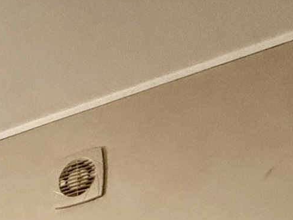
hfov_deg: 23.5
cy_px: 548
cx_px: -89
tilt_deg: -0.3
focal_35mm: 73
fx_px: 618
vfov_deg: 13.6
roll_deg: +0.2
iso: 800
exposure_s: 1/60
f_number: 2.2
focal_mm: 2.22
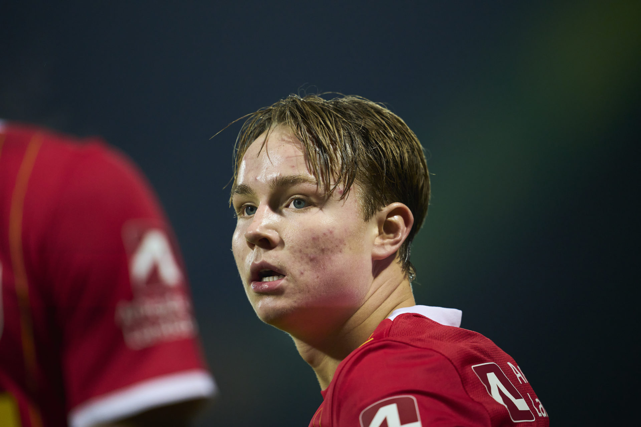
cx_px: 320
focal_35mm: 400
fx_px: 7122
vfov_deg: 3.4
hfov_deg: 5.2
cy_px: 214
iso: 4000
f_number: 2.8
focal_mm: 400
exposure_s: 1/2000
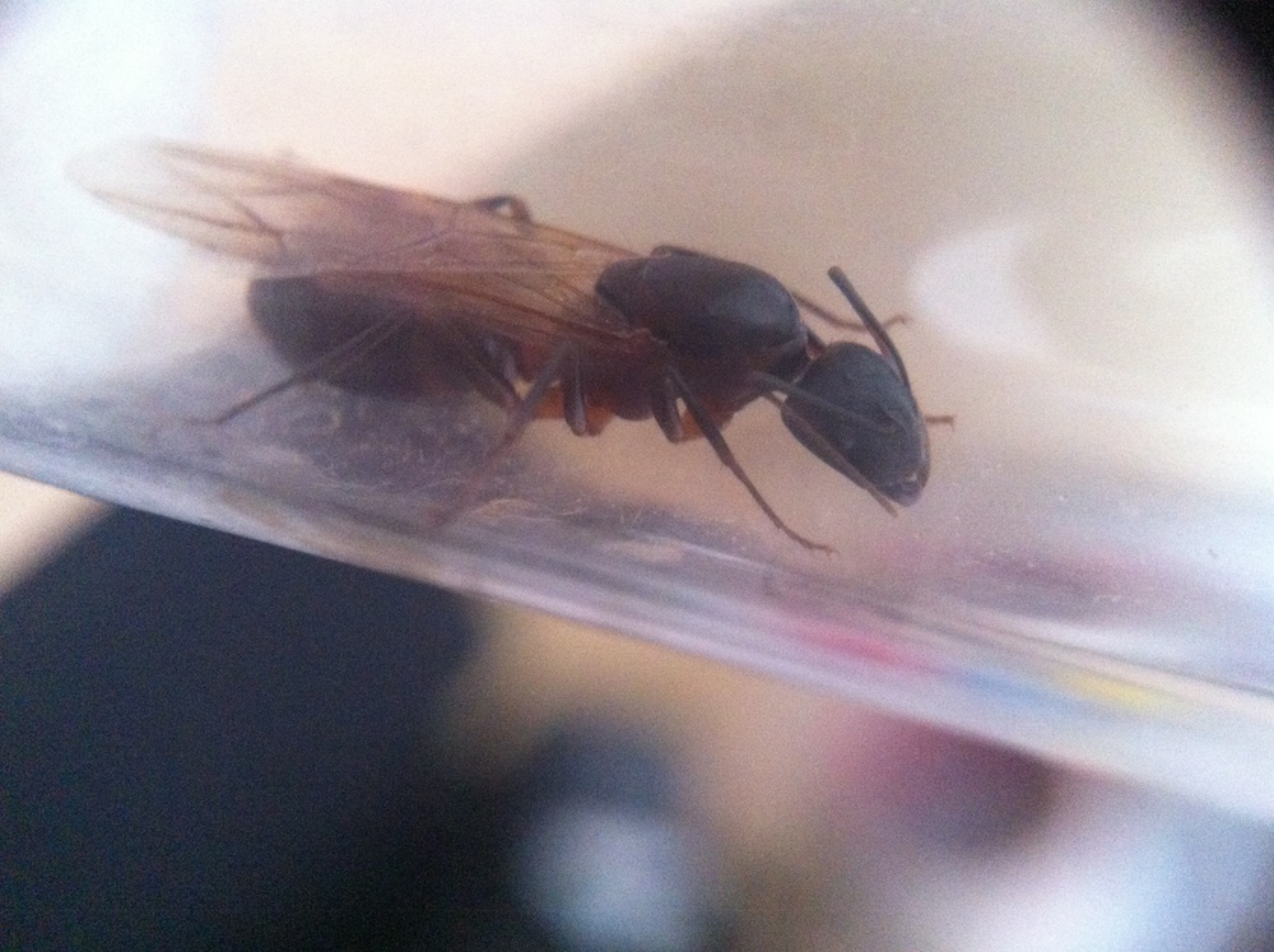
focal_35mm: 35
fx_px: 1286
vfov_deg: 40.6
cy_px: 476
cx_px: 637
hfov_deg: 52.7
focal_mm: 3.85
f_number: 2.8
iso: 640
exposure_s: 1/17
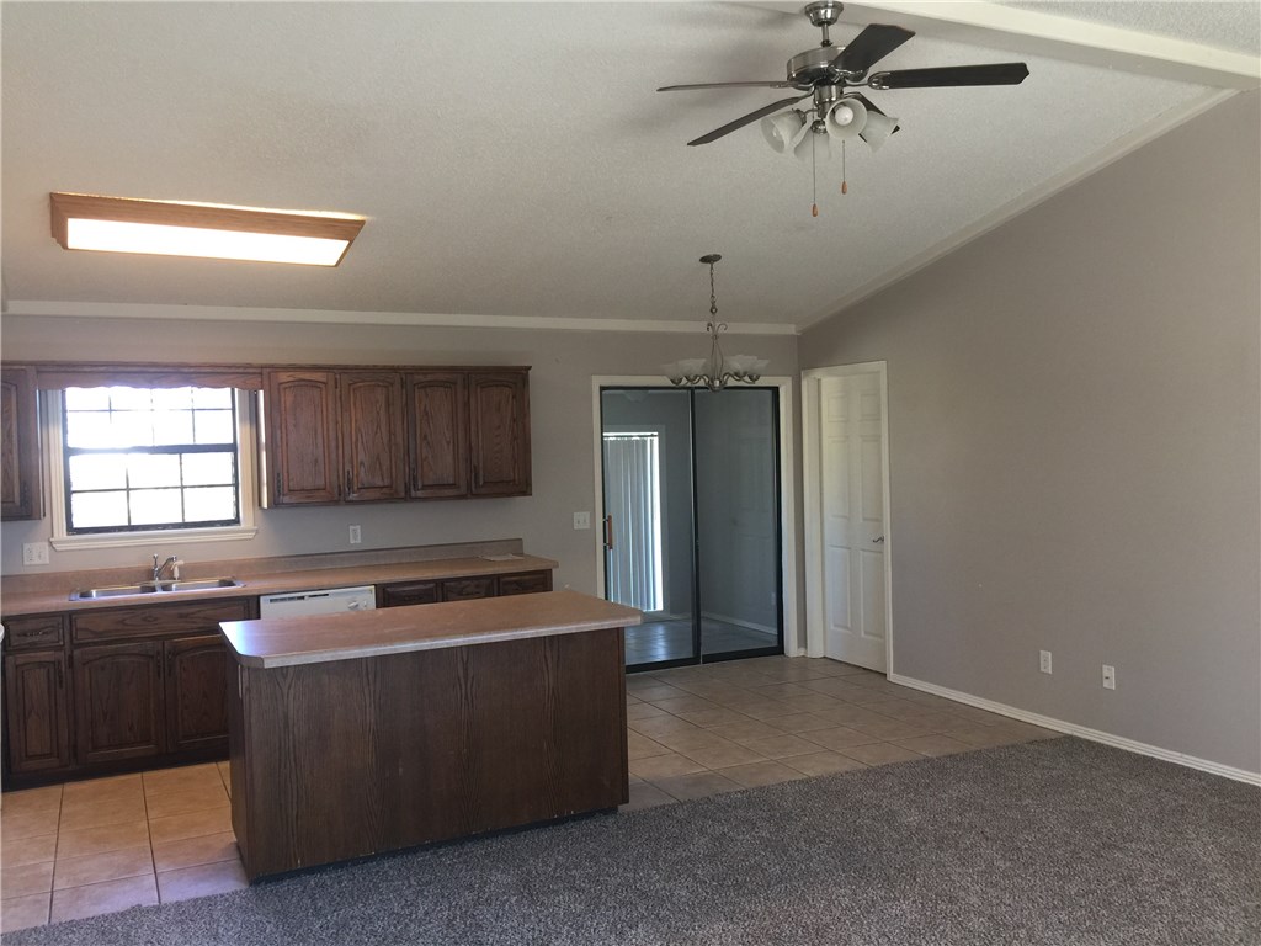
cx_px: 630
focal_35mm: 29
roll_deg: +0.6
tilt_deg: -0.6
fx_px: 1056
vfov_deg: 48.2
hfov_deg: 61.7
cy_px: 473
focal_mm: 4.15
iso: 40
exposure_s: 1/15
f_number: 2.2
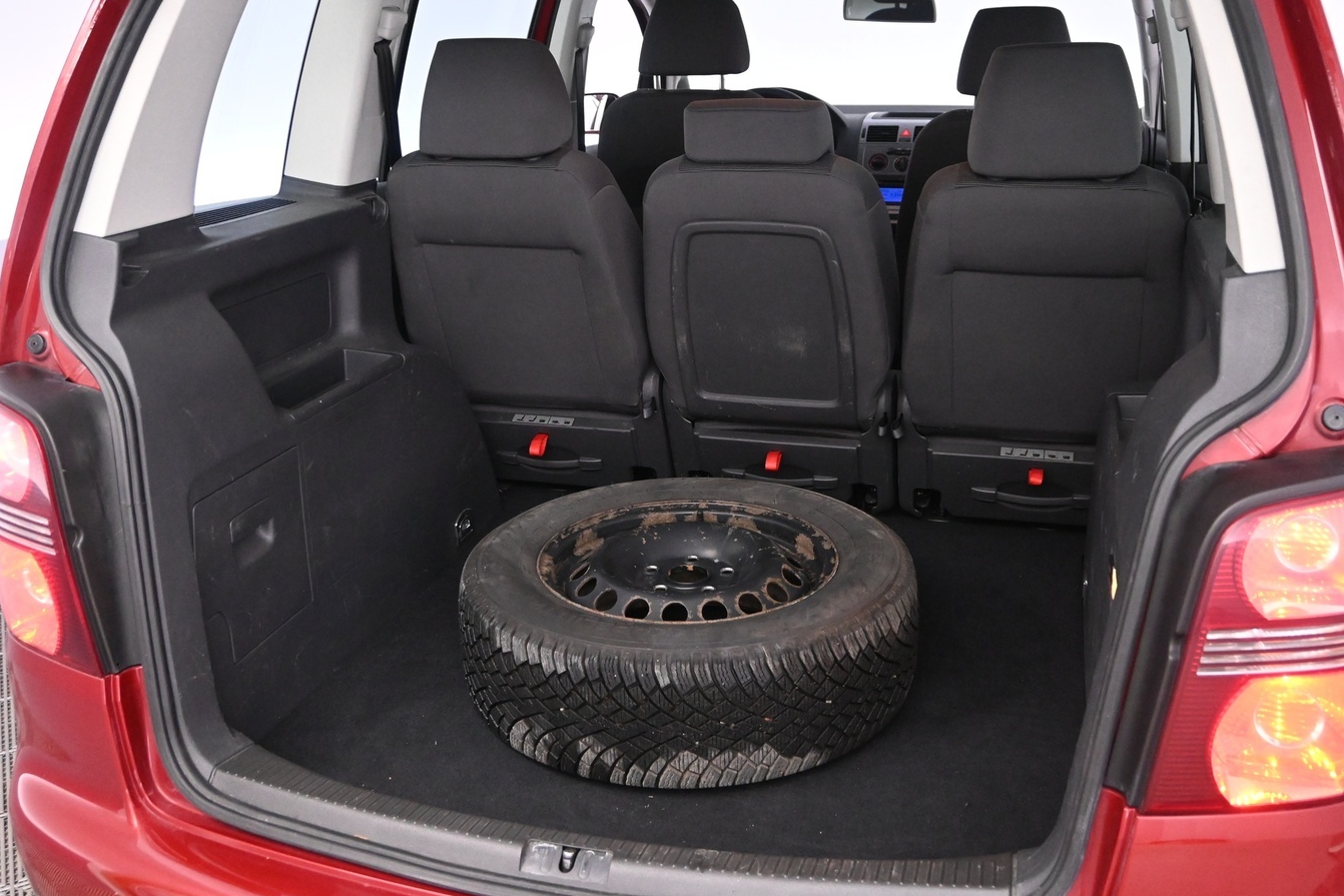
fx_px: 1318
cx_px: 695
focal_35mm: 35
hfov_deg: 54.0
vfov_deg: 37.5
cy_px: 399
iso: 3200
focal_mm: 19.5
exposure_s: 1/60
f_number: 4
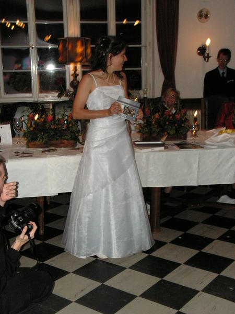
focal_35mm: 46
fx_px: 416
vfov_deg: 41.2
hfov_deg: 31.5
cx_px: 118
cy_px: 157
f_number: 3.2
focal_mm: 7.8
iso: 160
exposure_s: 1/40
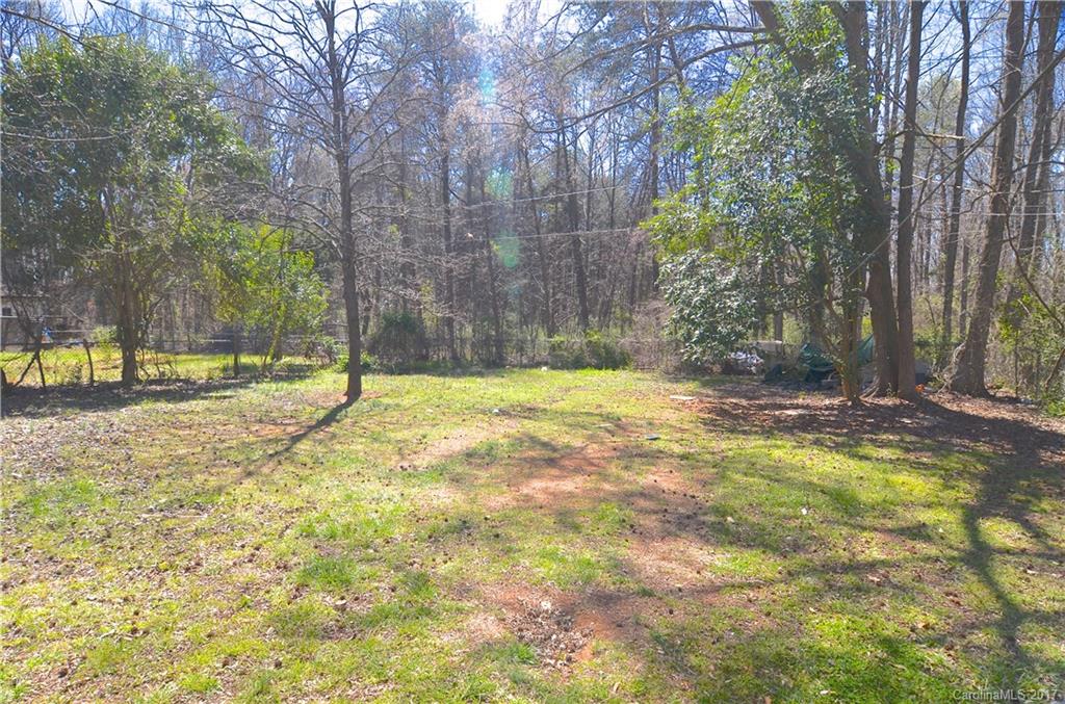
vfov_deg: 67.1
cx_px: 532
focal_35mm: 18
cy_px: 352
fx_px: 531
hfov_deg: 90.2
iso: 100
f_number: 7.1
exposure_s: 1/200
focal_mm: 12
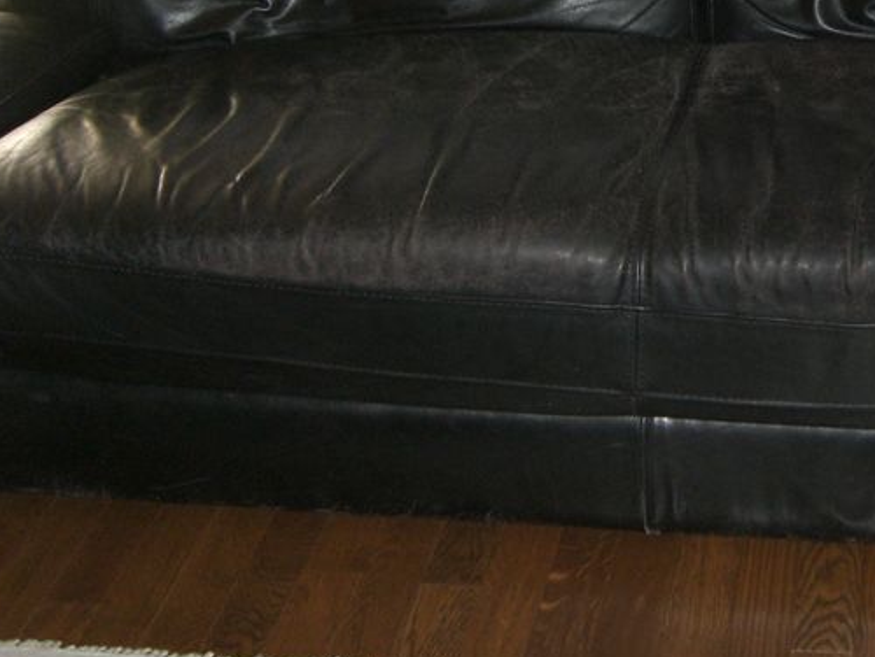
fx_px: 1921
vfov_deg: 19.0
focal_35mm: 76
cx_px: 819
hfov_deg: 24.8
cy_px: 63
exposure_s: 1/60
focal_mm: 6.2
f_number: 2.7
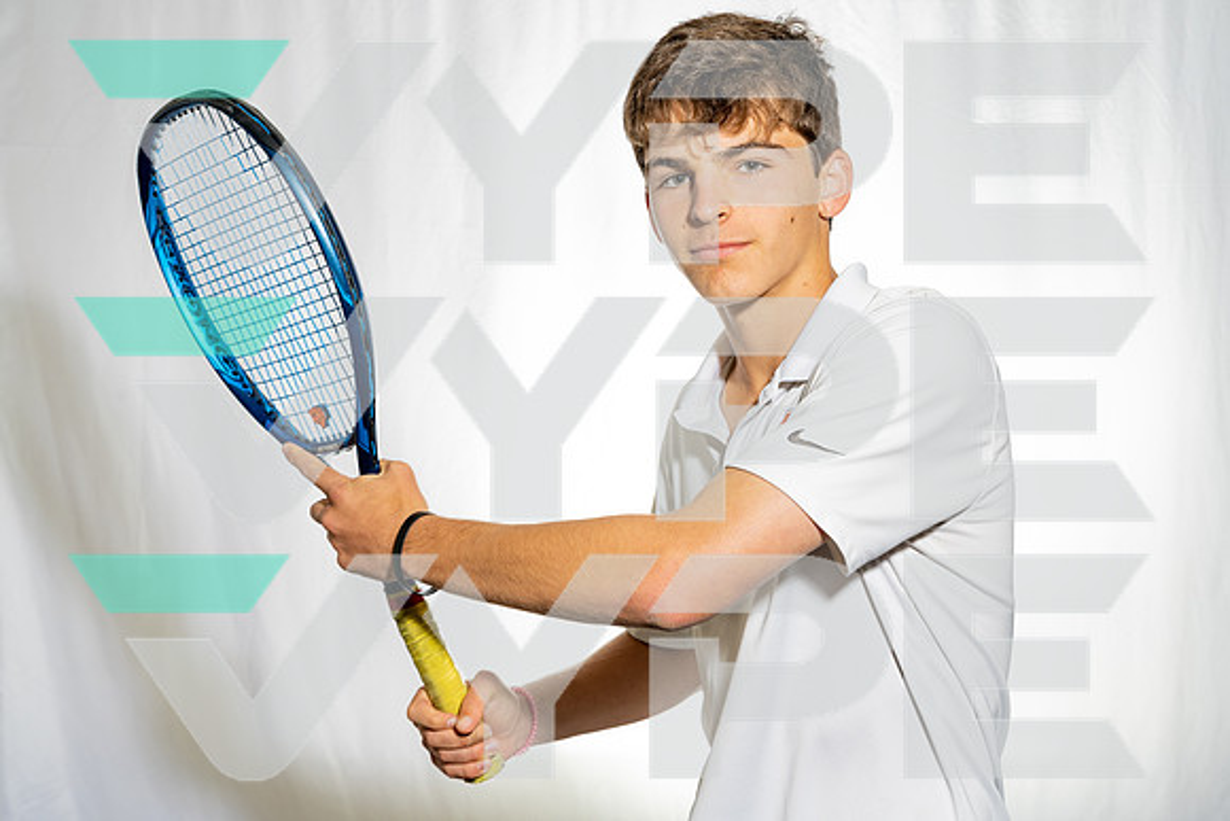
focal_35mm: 54
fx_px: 1845
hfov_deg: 36.9
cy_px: 410
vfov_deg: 25.1
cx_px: 615
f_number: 8
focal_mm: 54
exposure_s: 1/250
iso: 100
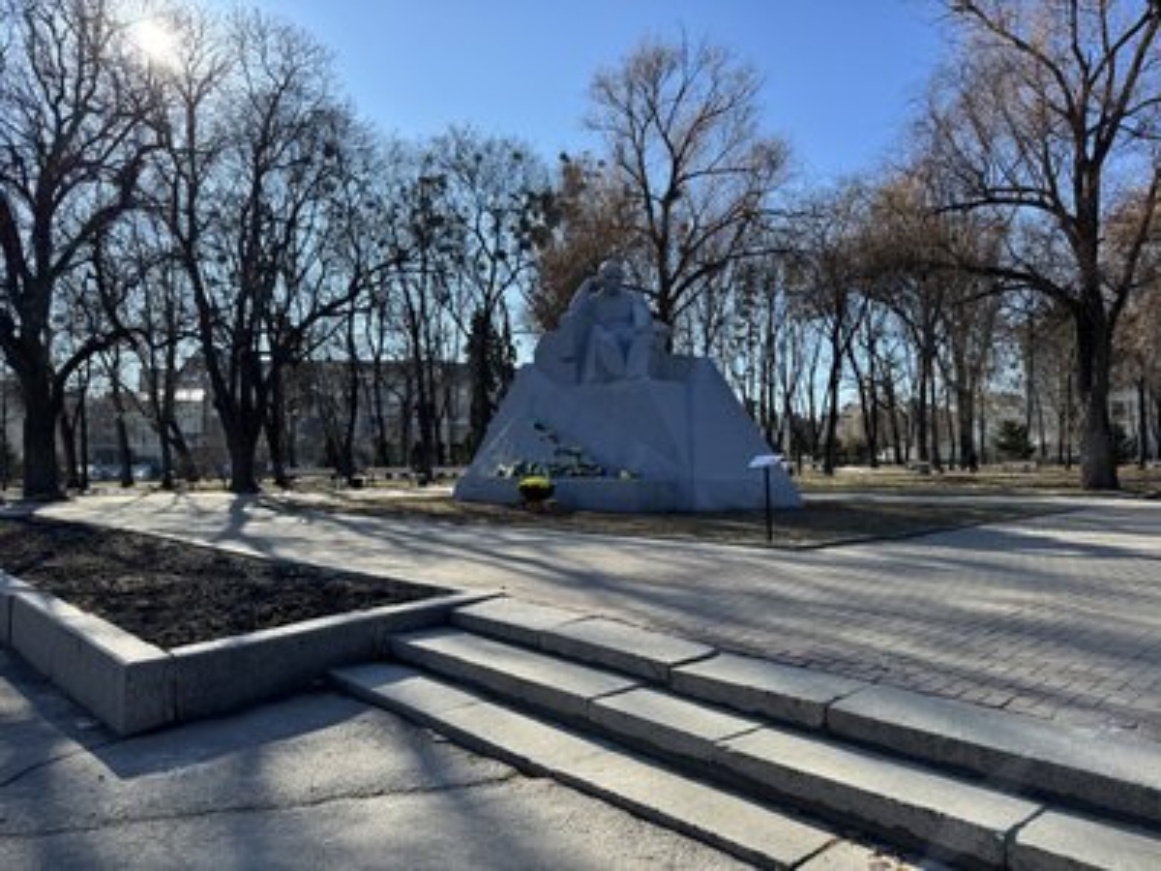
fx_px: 805
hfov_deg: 71.6
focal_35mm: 24
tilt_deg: +1.5
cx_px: 580
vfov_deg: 56.8
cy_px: 436
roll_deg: -0.2
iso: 80
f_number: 1.78
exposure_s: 1/2415
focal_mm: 6.76
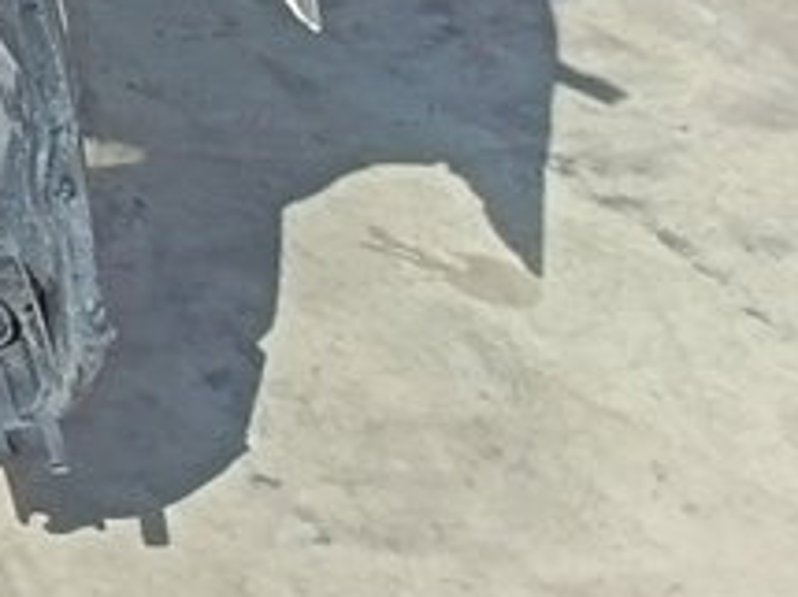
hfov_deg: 8.3
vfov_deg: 6.9
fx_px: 4124
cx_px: -1986
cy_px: -1587
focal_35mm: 179
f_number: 1.75
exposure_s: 1/585
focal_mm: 5.25
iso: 101
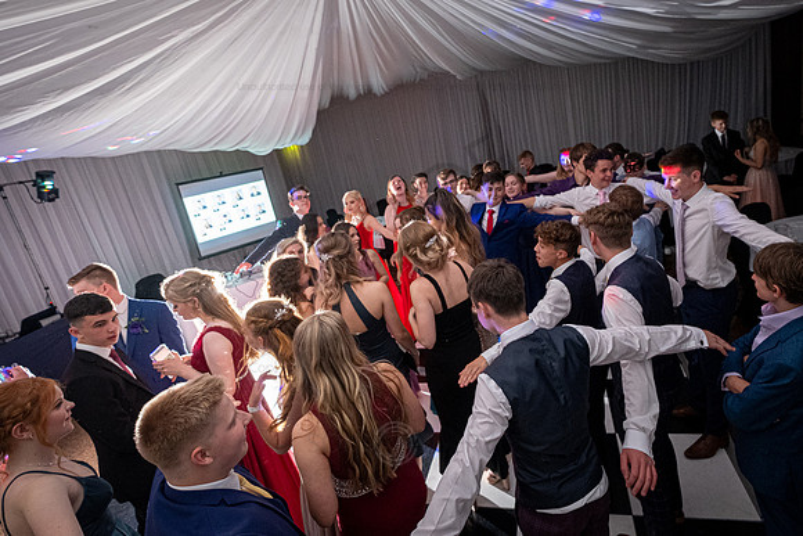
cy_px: 241
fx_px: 403
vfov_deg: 67.0
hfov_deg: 89.2
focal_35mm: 18
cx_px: 458
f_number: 4
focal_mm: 10
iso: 2000
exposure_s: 1/30
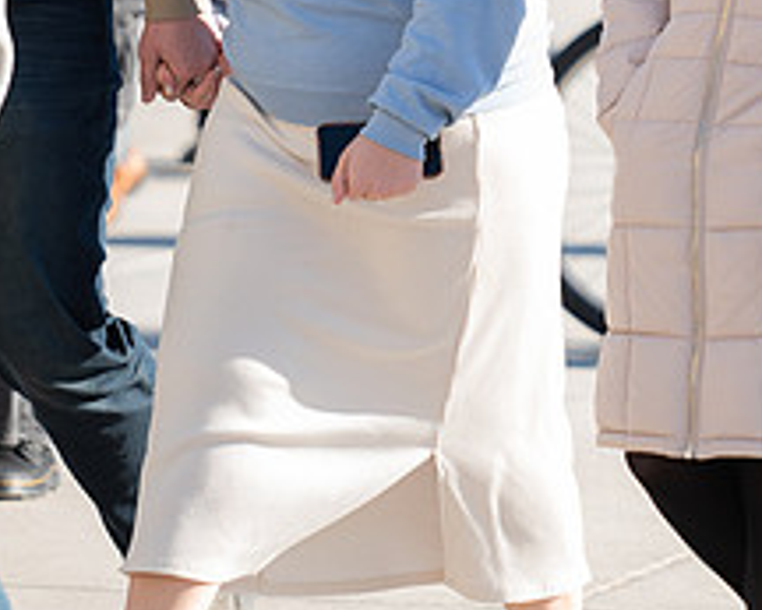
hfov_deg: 4.1
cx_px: 864
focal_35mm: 473
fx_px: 10672
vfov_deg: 3.3
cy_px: -75
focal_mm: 150
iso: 80
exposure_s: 1/500
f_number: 5.6
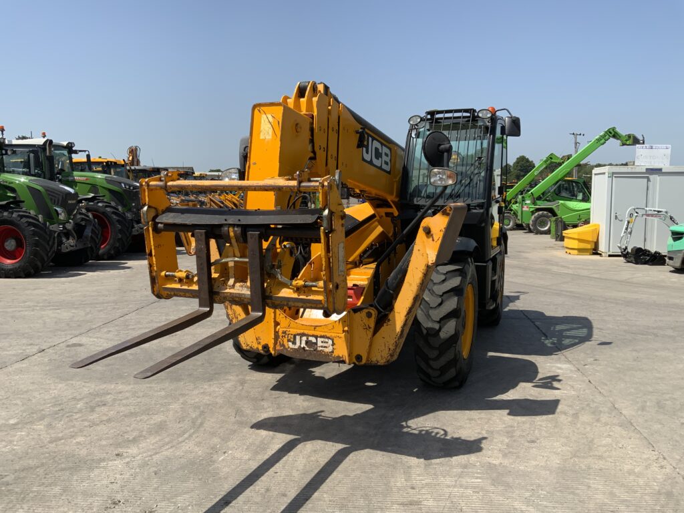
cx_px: 342
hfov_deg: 61.7
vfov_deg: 48.2
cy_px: 256
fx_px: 573
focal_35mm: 29
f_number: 1.8
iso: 20
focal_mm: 3
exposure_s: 1/1984
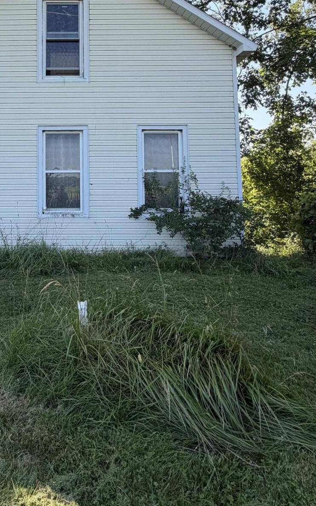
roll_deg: +0.8
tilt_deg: +4.3
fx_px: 344
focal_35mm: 25
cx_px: 60
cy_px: 170
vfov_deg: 70.5
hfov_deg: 46.5
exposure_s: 1/502
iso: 64
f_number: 2.2
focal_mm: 2.22
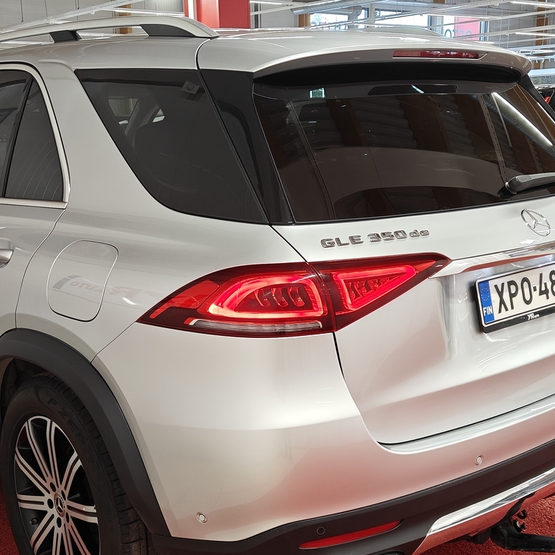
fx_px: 853
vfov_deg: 35.8
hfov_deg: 36.0
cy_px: 350
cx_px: 231
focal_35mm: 47
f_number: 1.8
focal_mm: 5.59
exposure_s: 1/59
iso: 64
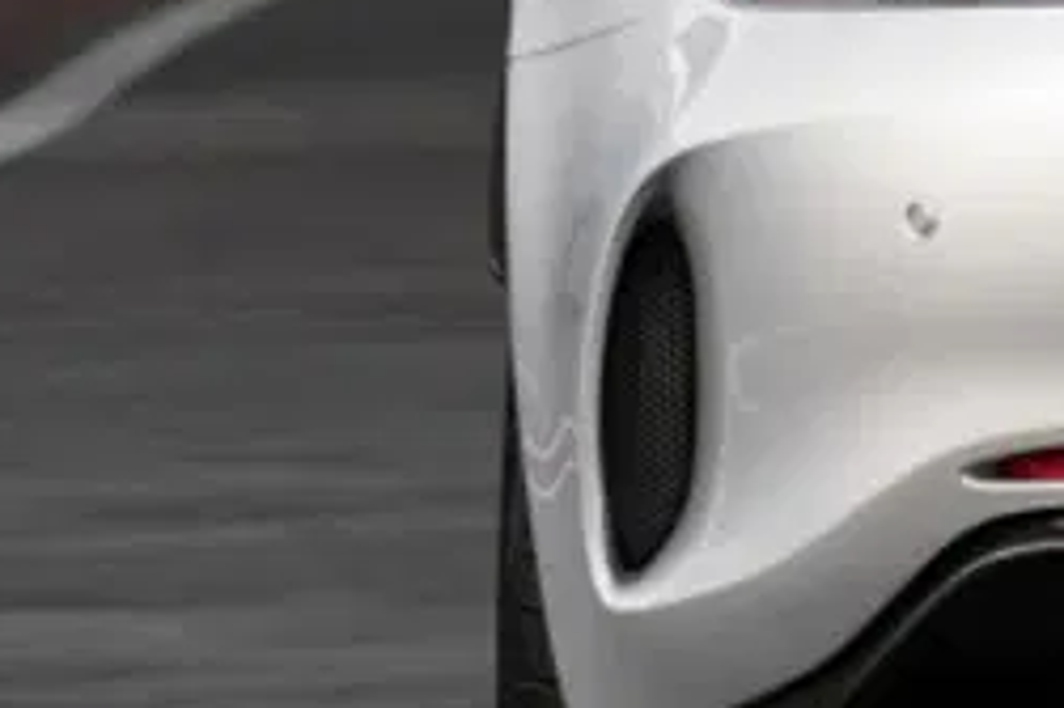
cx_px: 2164
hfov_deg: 3.1
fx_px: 19759
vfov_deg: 2.0
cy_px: -369
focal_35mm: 669
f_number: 8
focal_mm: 140
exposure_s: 1/125
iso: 100
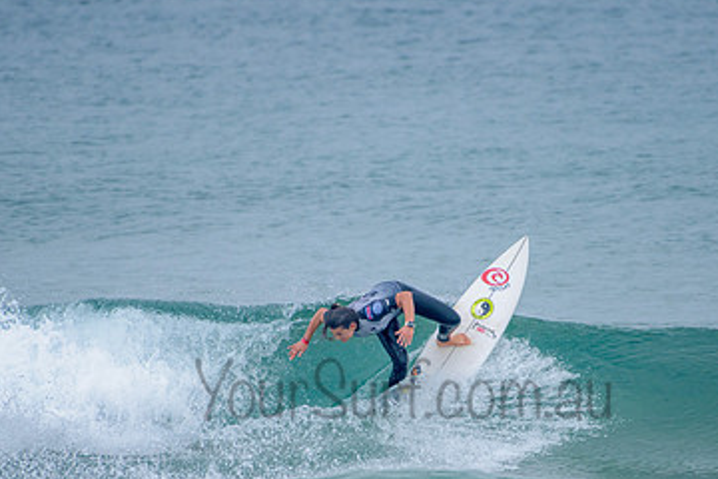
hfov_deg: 2.7
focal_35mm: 774
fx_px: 15436
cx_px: 401
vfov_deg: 1.8
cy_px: 372
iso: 560
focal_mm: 480
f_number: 5.6
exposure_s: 1/2000
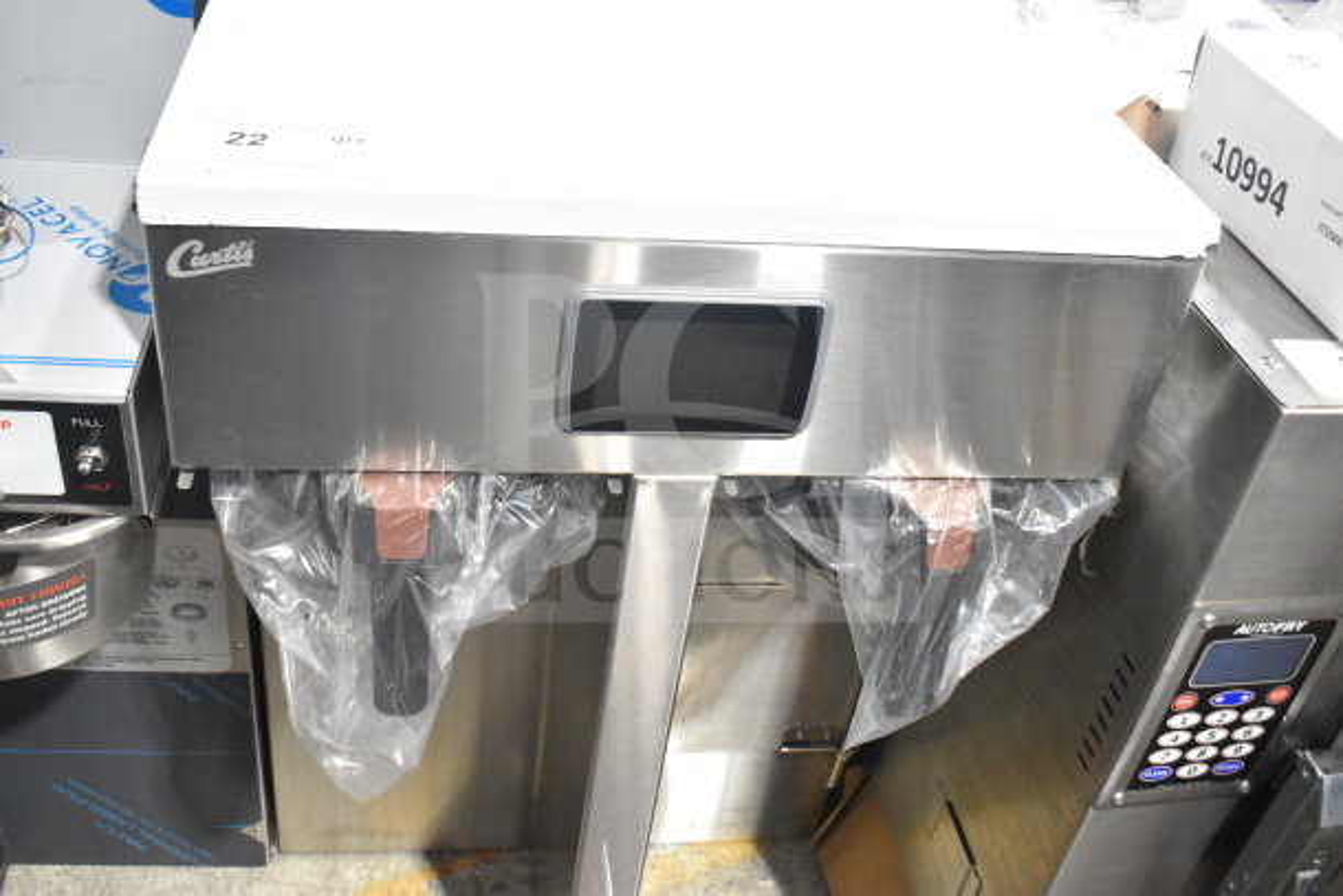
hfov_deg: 53.1
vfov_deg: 36.9
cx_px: 672
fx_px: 1343
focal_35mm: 36
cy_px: 448
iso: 6400
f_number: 5.6
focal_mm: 24
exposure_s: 1/125
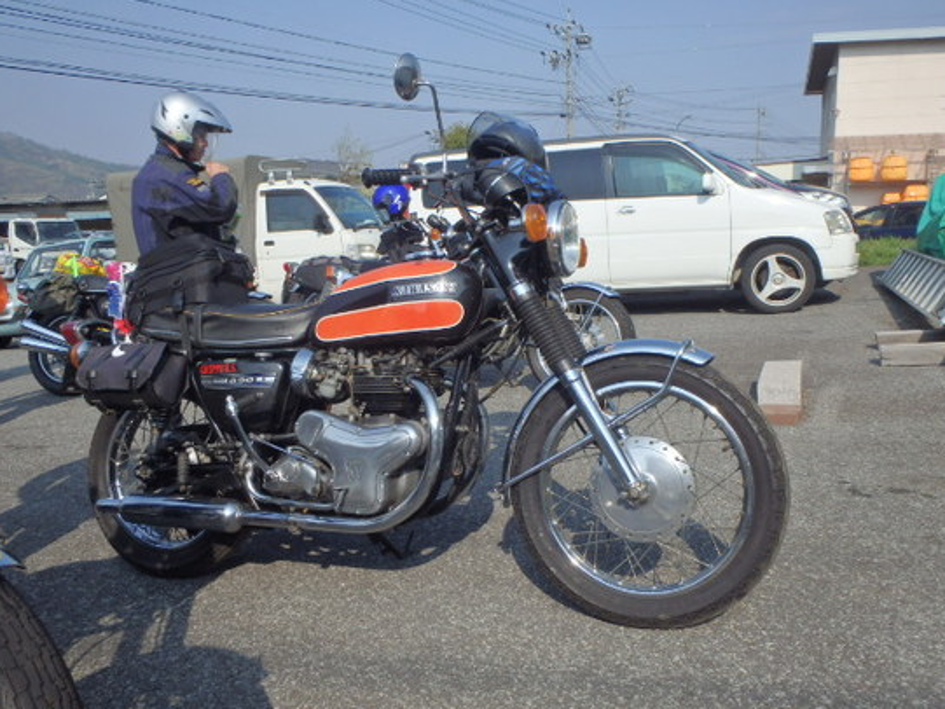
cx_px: 473
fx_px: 792
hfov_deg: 61.6
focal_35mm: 29
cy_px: 363
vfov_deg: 48.2
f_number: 11
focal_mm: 5
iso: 125
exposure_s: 1/200
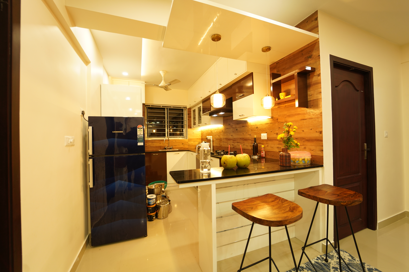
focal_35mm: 14
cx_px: 204
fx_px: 159
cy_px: 136
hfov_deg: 104.2
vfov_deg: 81.2
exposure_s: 1/40
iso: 800
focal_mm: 14
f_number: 3.5
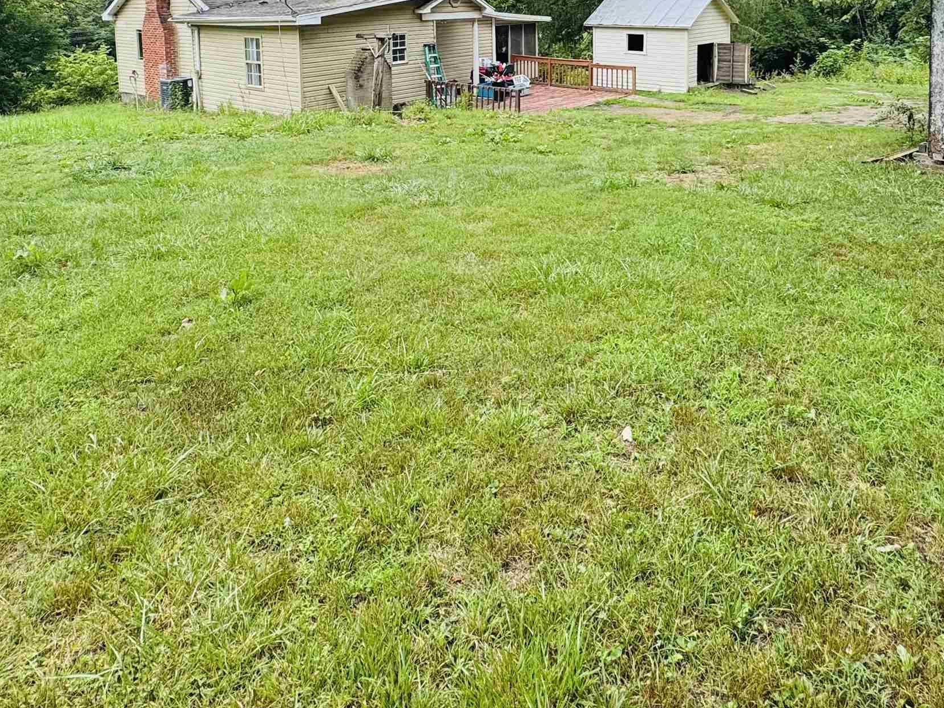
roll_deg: +1.7
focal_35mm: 26
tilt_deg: -5.3
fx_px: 709
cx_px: 529
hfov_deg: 67.1
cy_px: 51
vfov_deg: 47.0
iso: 40
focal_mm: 2.22
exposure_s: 1/368
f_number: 2.2
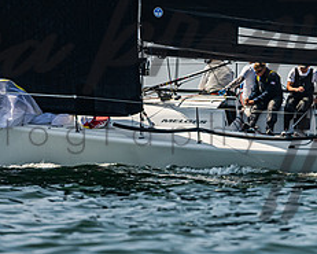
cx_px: 297
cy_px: 95
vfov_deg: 1.3
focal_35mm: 1188
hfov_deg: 1.6
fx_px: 11150
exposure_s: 1/3200
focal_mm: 400
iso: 560
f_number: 5.6
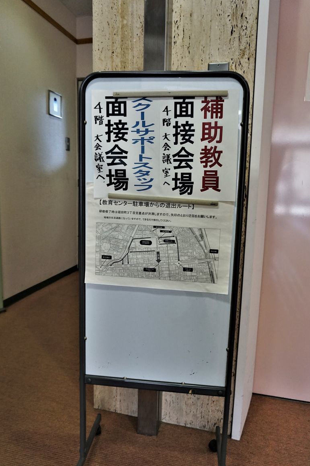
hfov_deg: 51.3
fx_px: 323
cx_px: 154
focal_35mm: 25
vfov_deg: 71.5
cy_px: 230
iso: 640
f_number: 4
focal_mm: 16
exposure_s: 1/160
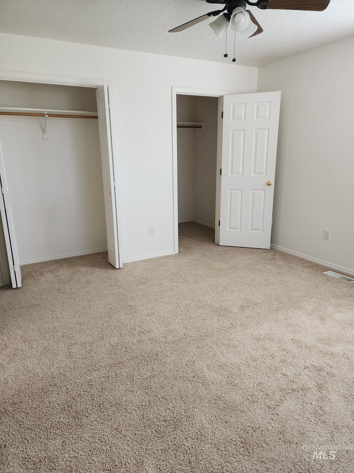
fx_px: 314
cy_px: 236
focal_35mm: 23
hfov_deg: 58.9
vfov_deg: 73.9
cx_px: 177
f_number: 1.8
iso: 100
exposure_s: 1/180
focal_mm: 6.4
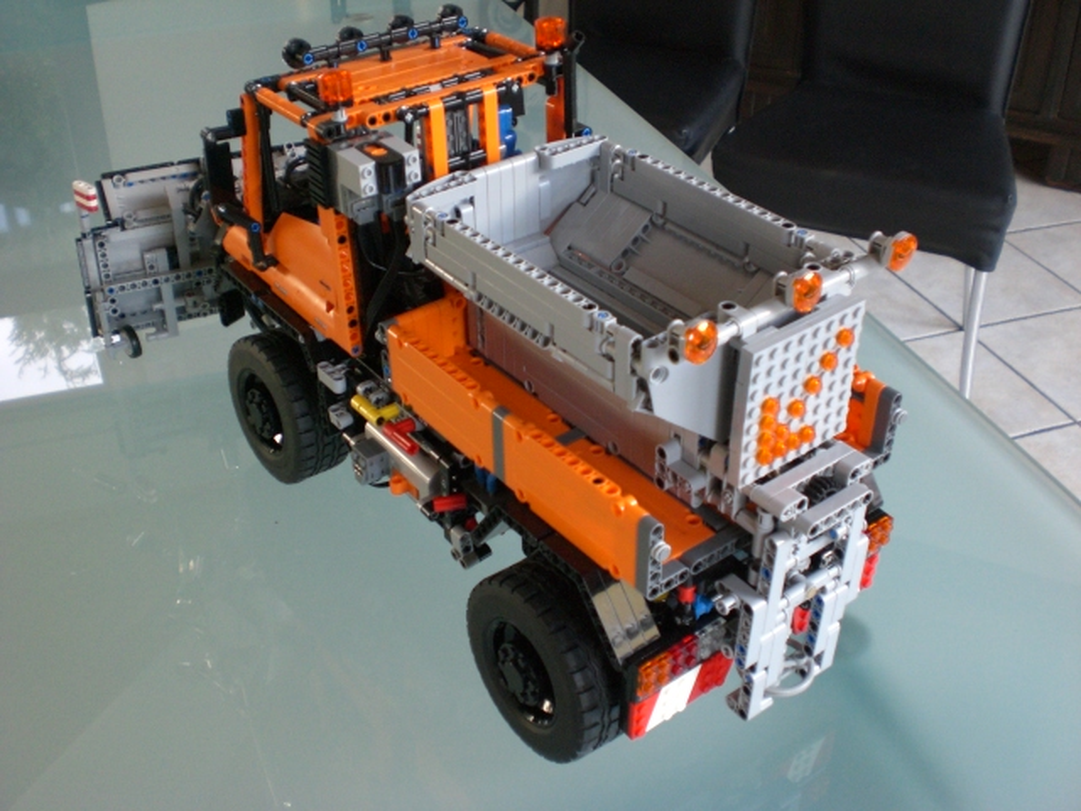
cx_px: 540
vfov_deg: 37.7
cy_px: 406
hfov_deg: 49.0
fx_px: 1187
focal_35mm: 38
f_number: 3.1
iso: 200
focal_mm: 6.3
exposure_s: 1/80
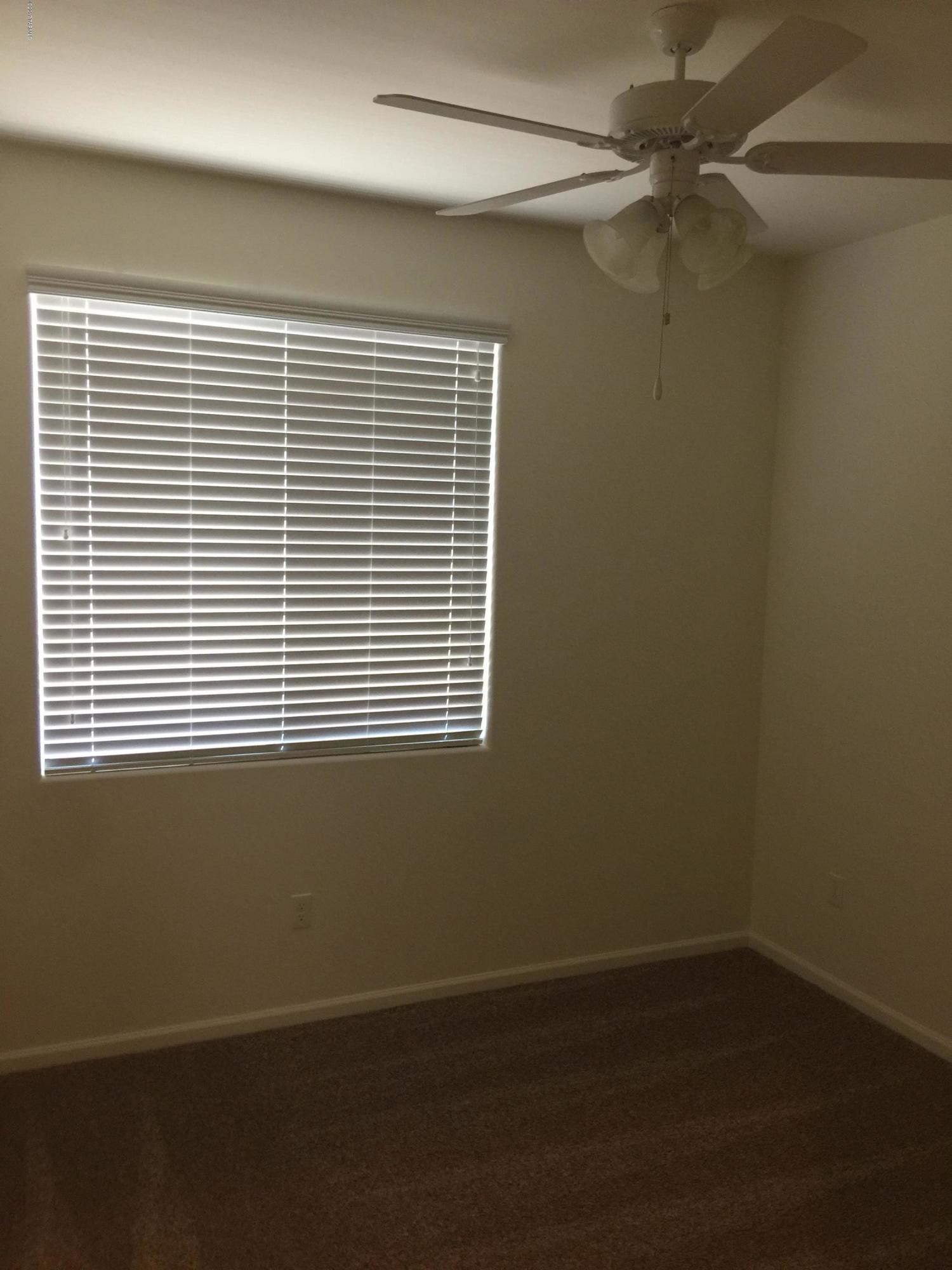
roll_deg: -1.6
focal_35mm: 29
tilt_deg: -6.7
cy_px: 635
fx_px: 1063
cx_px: 476
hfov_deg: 48.2
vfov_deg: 61.7
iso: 80
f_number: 2.2
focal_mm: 4.15
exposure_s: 1/15
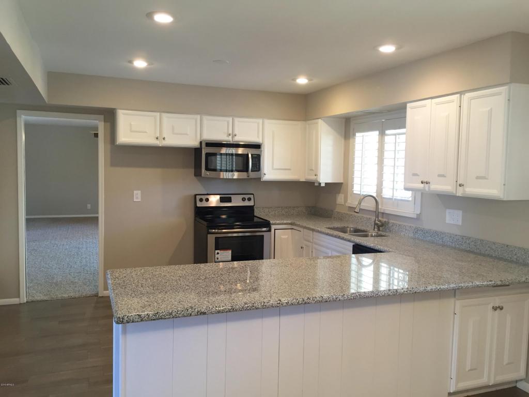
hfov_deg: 61.7
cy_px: 198
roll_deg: -1.8
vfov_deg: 48.2
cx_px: 264
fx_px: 443
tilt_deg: -2.9
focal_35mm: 29
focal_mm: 4.15
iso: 64
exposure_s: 1/30
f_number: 2.2
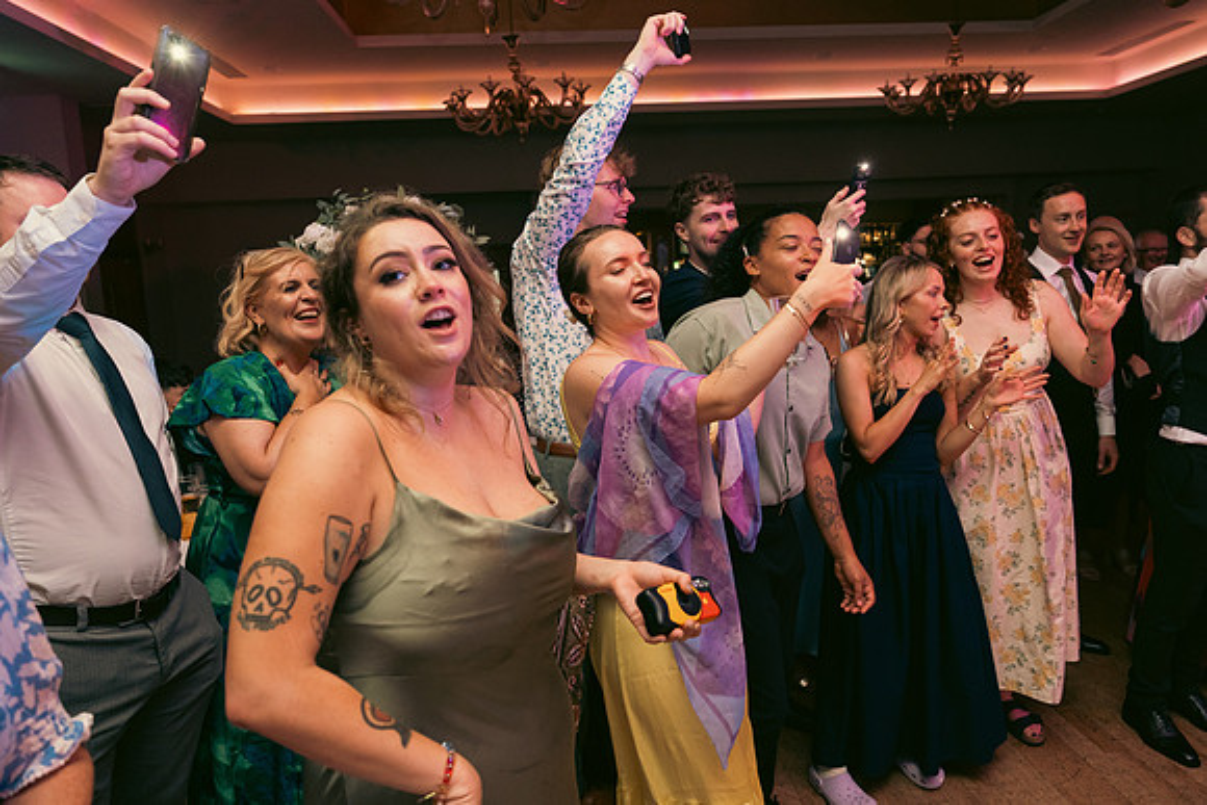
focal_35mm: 24
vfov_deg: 53.2
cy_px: 402
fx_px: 805
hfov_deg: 73.7
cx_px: 604
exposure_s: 1/160
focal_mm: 24
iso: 2500
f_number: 3.5
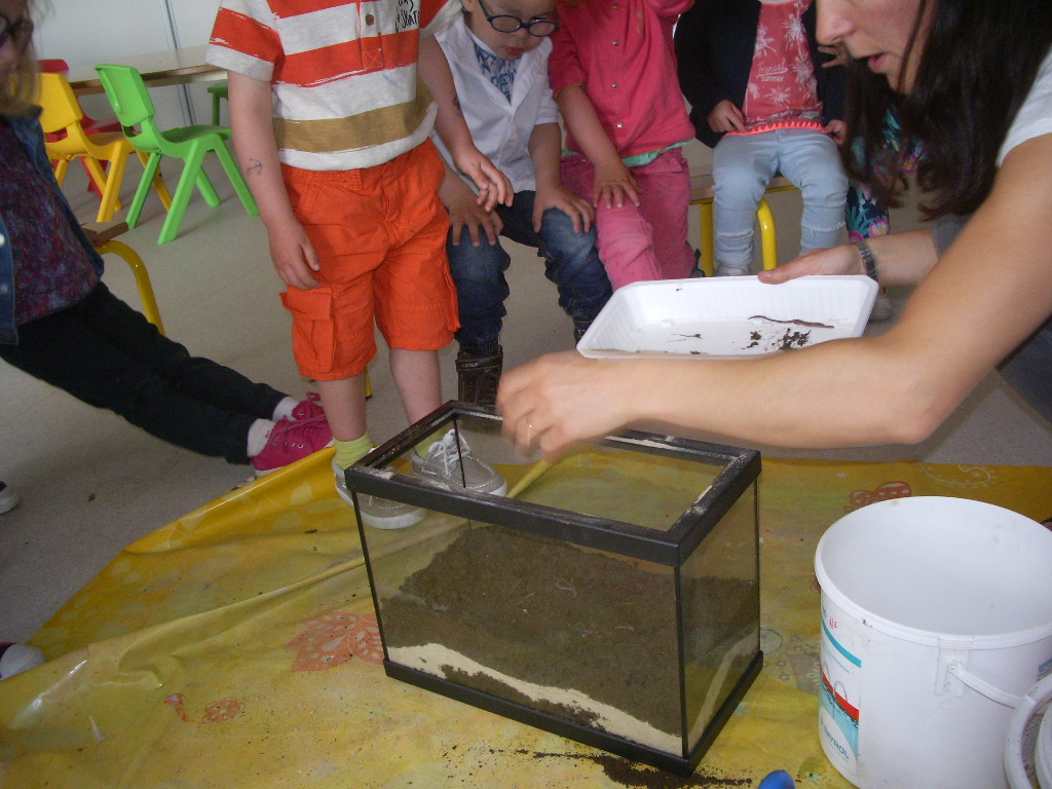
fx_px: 1064
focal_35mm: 35
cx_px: 526
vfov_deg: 40.7
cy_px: 394
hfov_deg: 52.6
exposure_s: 1/40
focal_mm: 5.8
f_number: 2.6
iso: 160
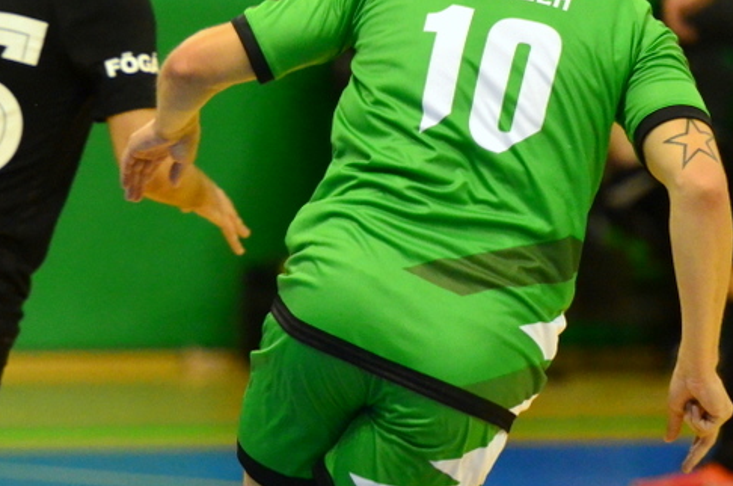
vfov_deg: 2.1
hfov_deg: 3.1
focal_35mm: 666
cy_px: 245
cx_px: 412
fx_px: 13534
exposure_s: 1/640
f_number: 2.8
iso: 2500
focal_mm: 180
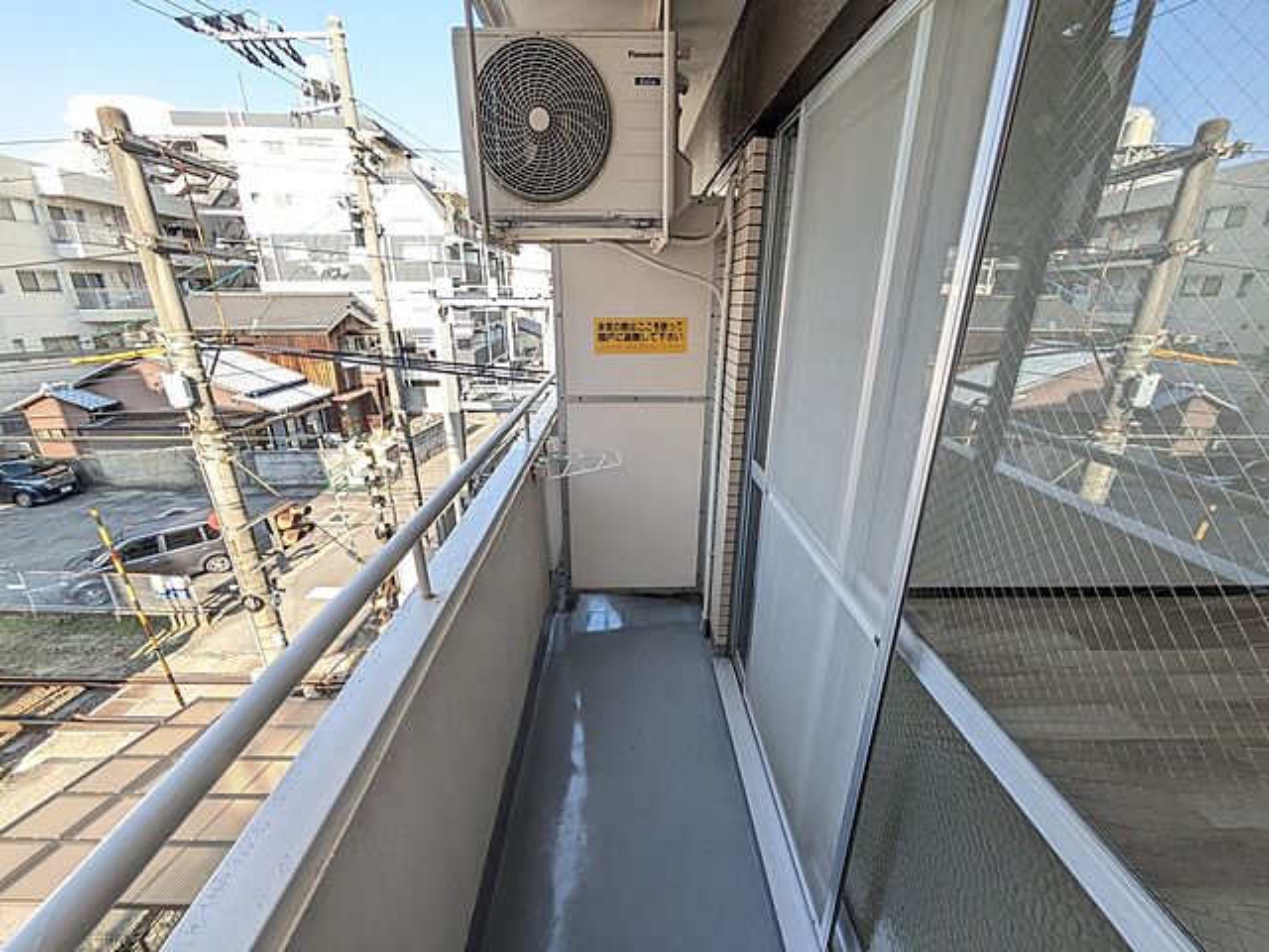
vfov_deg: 85.7
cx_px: 634
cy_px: 476
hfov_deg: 102.1
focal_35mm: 14
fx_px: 513
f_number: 2.2
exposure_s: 1/347
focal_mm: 1.83
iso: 49
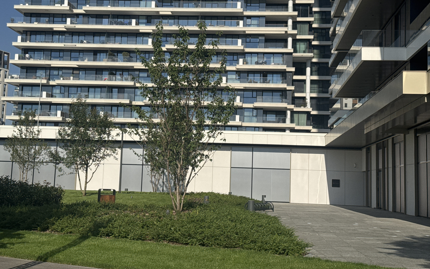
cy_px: 115
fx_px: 598
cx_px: 215
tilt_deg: +6.8
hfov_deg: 39.6
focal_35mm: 51
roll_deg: -1.7
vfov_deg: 25.3
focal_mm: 6.76
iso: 64
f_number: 1.78
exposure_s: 1/9009
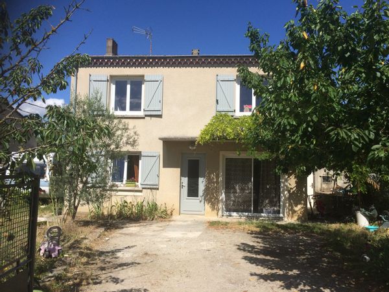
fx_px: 326
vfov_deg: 48.2
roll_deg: -1.2
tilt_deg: +4.3
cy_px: 146
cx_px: 194
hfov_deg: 61.7
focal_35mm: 29
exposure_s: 1/3425
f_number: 2.2
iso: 32
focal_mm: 4.15
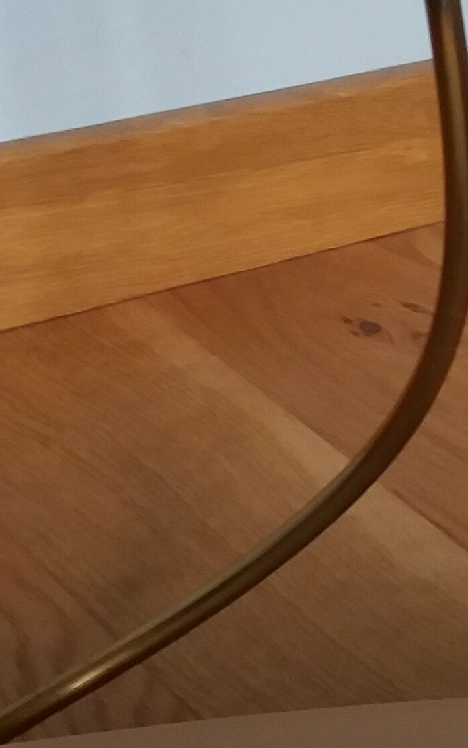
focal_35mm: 110
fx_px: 2245
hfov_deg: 11.9
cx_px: 368
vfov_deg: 18.9
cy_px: 357
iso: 125
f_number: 1.9
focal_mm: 3.7
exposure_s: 1/33
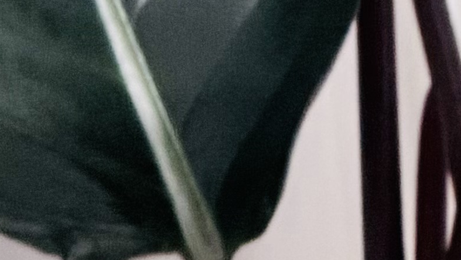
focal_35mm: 791
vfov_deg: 1.5
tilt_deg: -0.2
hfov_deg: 2.7
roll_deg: -1.5
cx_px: 770
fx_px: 9671
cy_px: 464
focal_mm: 16.89
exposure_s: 1/50
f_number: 2.8
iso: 400
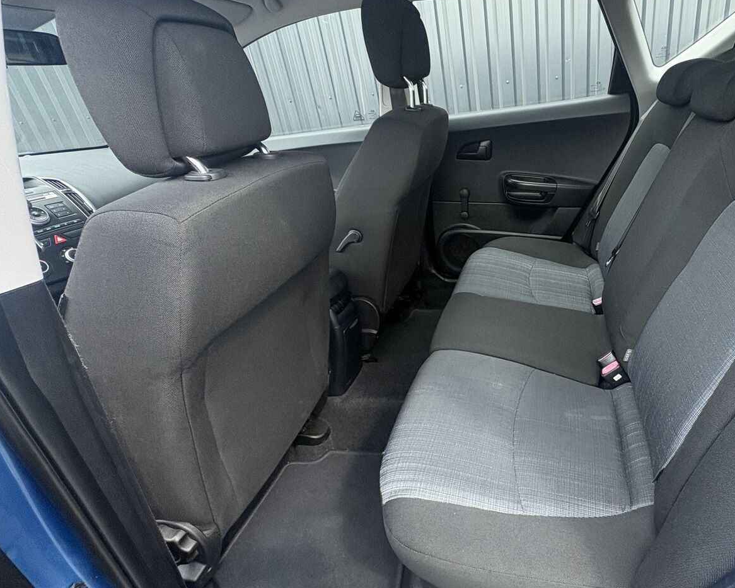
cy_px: 296
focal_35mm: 20
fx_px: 435
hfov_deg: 77.2
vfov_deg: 68.1
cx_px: 503
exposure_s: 1/99
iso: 125
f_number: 2.2
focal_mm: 2.22
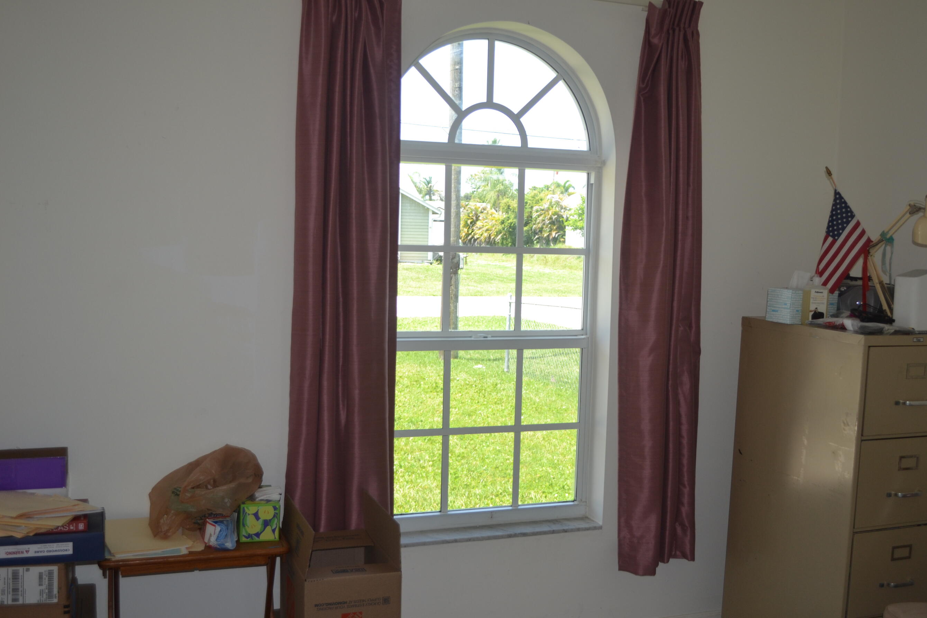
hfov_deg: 51.8
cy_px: 319
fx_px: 953
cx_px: 497
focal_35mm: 37
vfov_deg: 35.9
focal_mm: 22
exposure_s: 1/125
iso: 140
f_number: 4
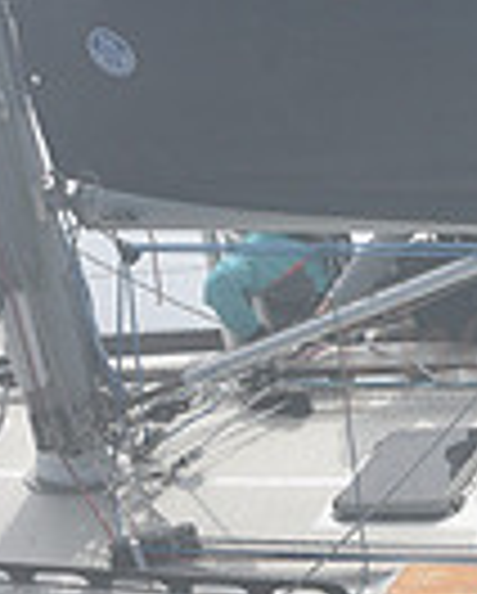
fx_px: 5071
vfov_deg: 6.7
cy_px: 466
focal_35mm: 288
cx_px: 1197
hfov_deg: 5.2
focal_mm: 70
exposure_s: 1/800
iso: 320
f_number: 10
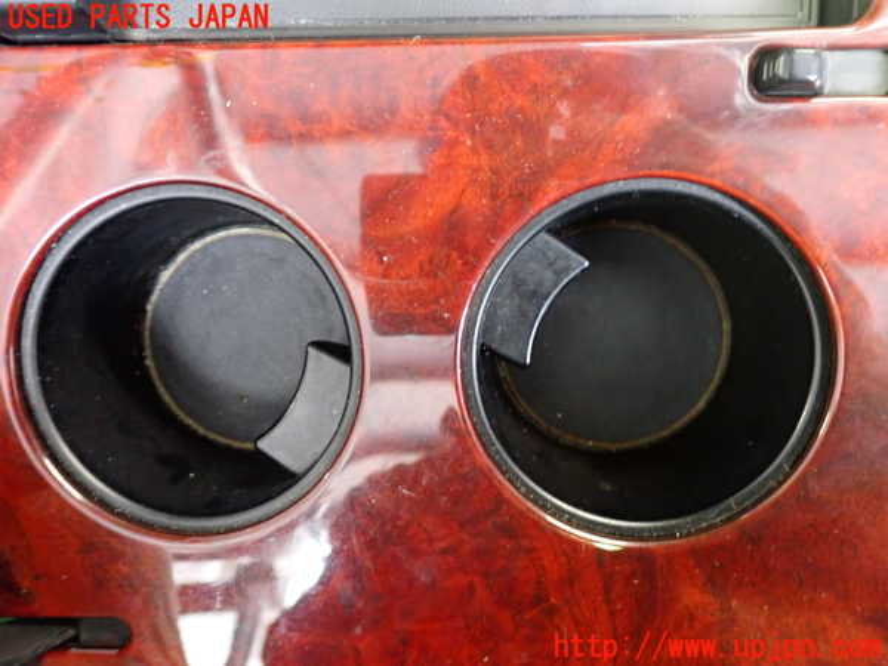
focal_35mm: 30
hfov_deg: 60.0
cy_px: 333
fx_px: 770
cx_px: 444
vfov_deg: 46.8
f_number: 2.3
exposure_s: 1/25
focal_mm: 5.4
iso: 800
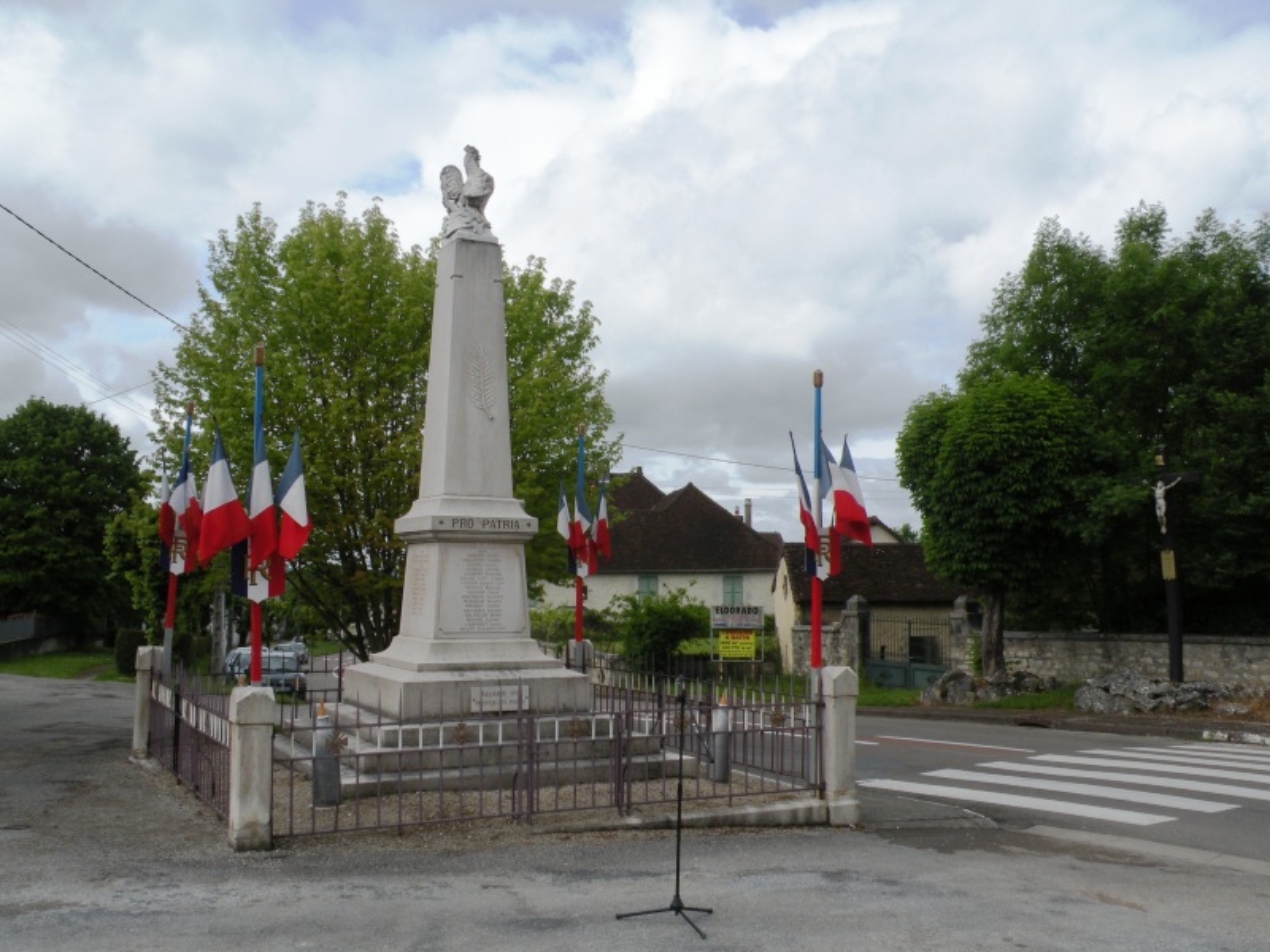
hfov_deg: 55.4
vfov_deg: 42.9
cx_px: 635
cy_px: 476
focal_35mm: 33
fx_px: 1211
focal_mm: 5.8
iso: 64
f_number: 7.1
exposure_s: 1/289
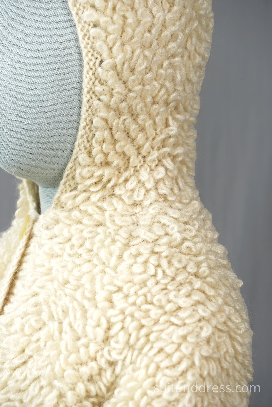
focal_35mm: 192
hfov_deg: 7.2
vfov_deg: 10.7
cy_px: 204
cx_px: 136
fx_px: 2176
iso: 250
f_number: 8
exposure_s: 1/25
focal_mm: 128
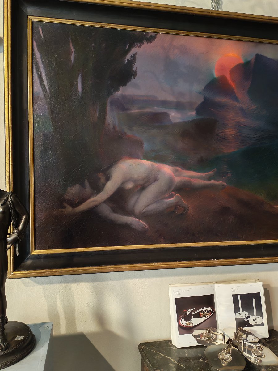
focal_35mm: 27
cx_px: 139
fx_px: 289
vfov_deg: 65.3
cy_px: 186
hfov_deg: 51.4
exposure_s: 1/100
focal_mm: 6.12
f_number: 1.9
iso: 1000
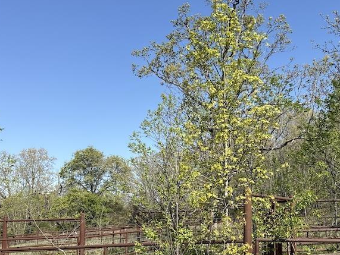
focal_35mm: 42
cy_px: 181
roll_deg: +0.8
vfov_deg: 33.9
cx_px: 213
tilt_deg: +5.4
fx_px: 413
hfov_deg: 44.4
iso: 80
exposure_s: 1/3425
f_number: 1.78
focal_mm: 6.76
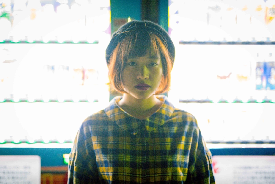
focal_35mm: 50
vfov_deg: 27.0
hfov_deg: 39.6
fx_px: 382
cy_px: 92
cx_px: 138
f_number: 1.4
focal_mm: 50
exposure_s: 1/125
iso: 6400
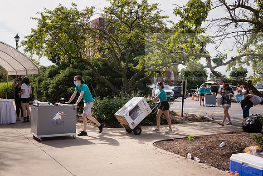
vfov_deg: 35.1
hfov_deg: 50.7
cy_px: 88
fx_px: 278
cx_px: 132
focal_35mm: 38
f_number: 6.3
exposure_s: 1/400
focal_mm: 38
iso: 160
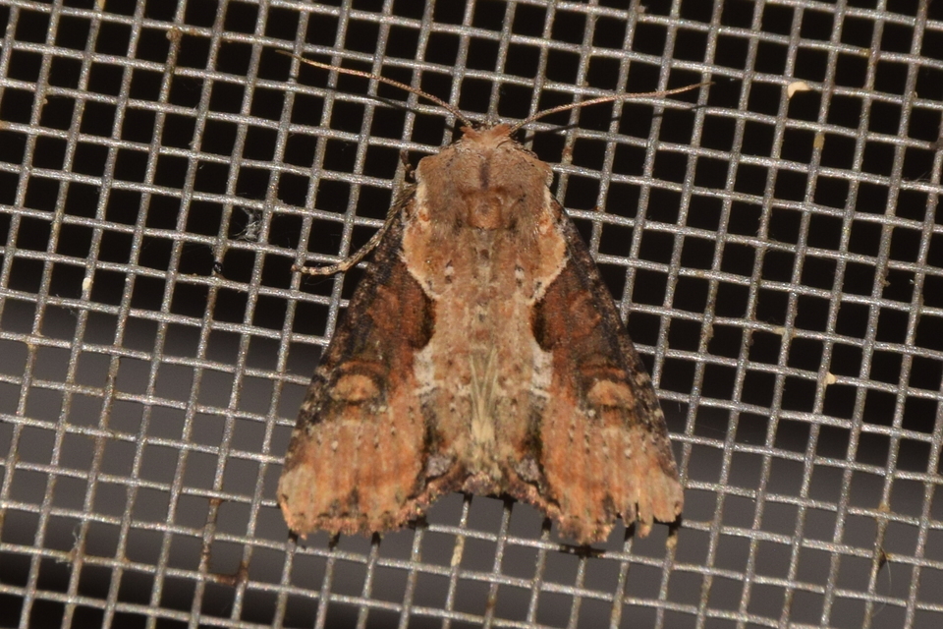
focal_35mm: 210
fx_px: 5500
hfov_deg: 9.8
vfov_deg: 6.5
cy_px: 314
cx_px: 472
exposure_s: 1/160
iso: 200
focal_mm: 140
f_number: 14
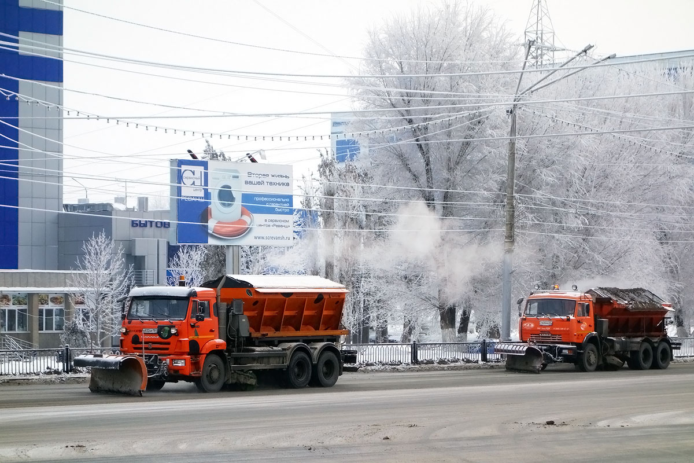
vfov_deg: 13.7
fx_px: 1928
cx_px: 347
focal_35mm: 100
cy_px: 232
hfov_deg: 20.4
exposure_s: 1/500
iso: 320
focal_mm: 37.1
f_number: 4.9
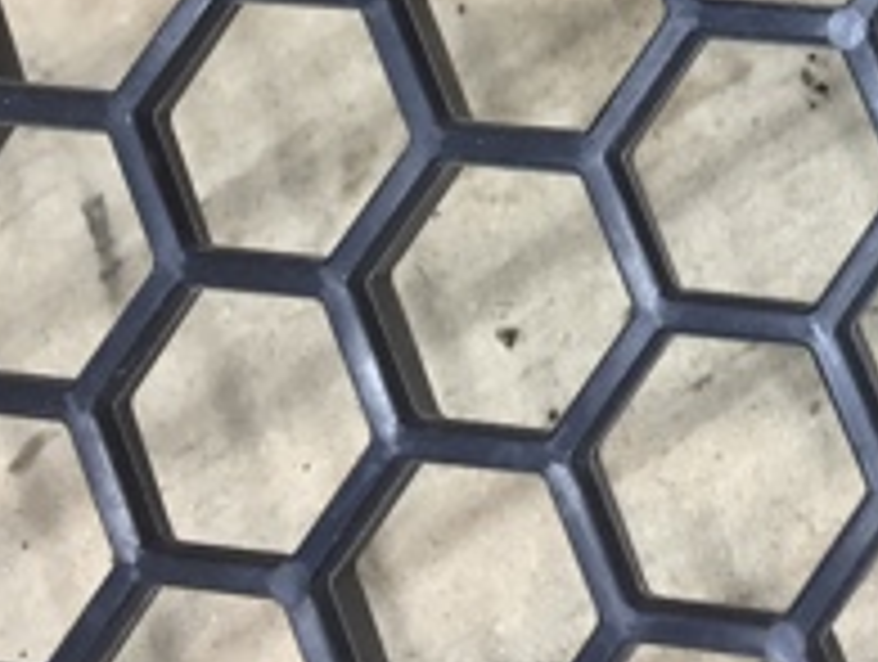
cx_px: 1117
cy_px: -324
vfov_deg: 14.6
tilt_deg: -62.7
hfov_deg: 19.2
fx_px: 2414
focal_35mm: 95
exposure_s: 1/33
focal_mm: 4.15
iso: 80
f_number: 2.2
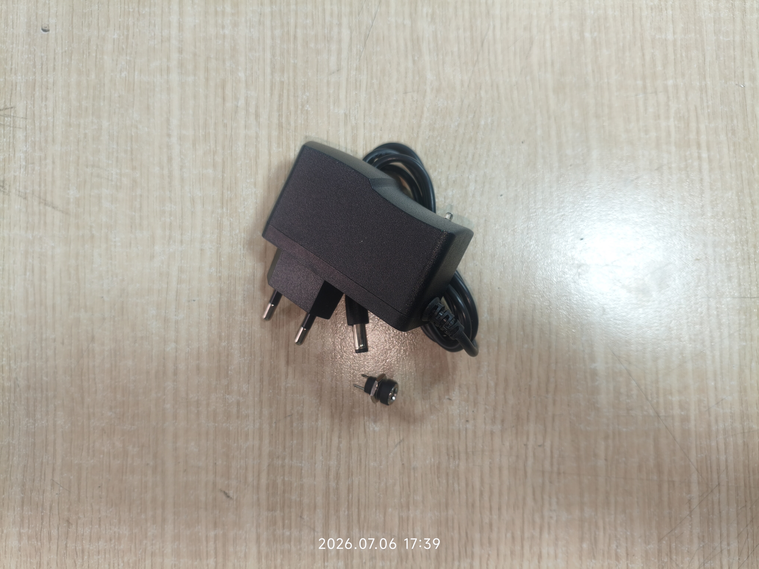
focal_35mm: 26
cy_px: 284
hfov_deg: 67.3
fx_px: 570
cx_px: 380
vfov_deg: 53.1
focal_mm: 4.94
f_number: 1.5
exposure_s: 1/99.8
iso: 125
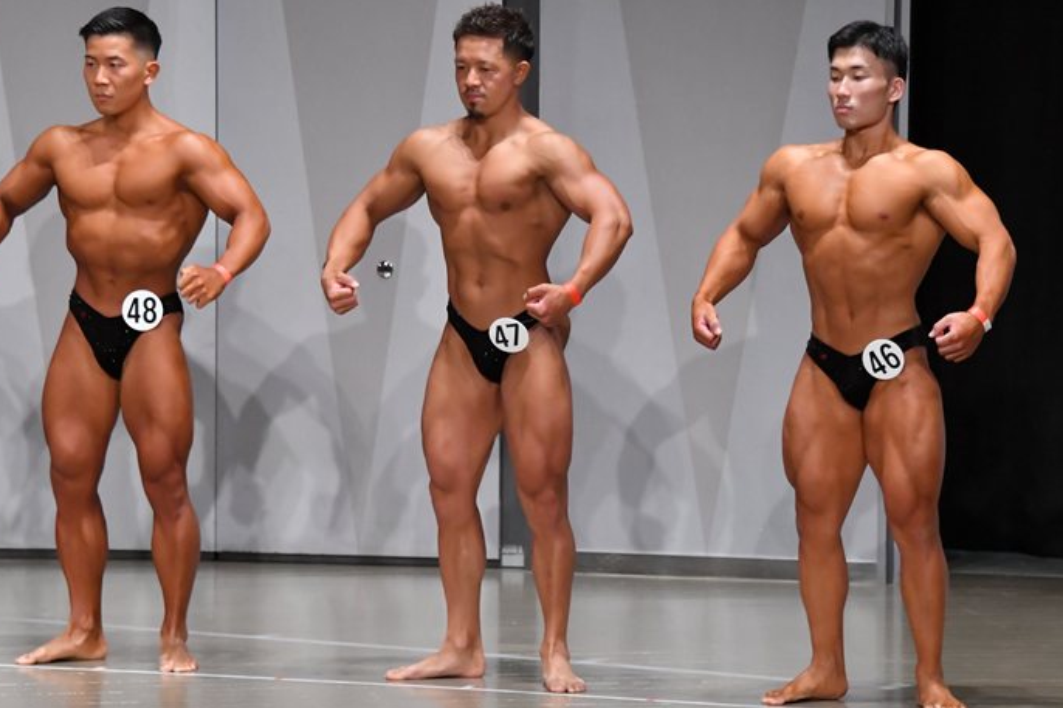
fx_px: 7232
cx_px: 528
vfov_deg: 5.6
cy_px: 321
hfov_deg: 8.4
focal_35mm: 245
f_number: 5.6
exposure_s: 1/400
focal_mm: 145
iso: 6400
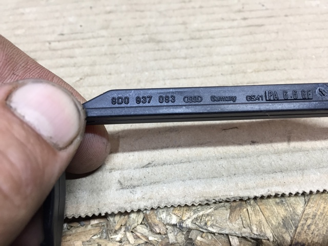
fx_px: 275
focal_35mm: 29
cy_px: 123
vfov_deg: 48.2
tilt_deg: -51.6
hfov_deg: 61.7
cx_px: 164
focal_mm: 4.15
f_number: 2.2
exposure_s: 1/33
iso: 100
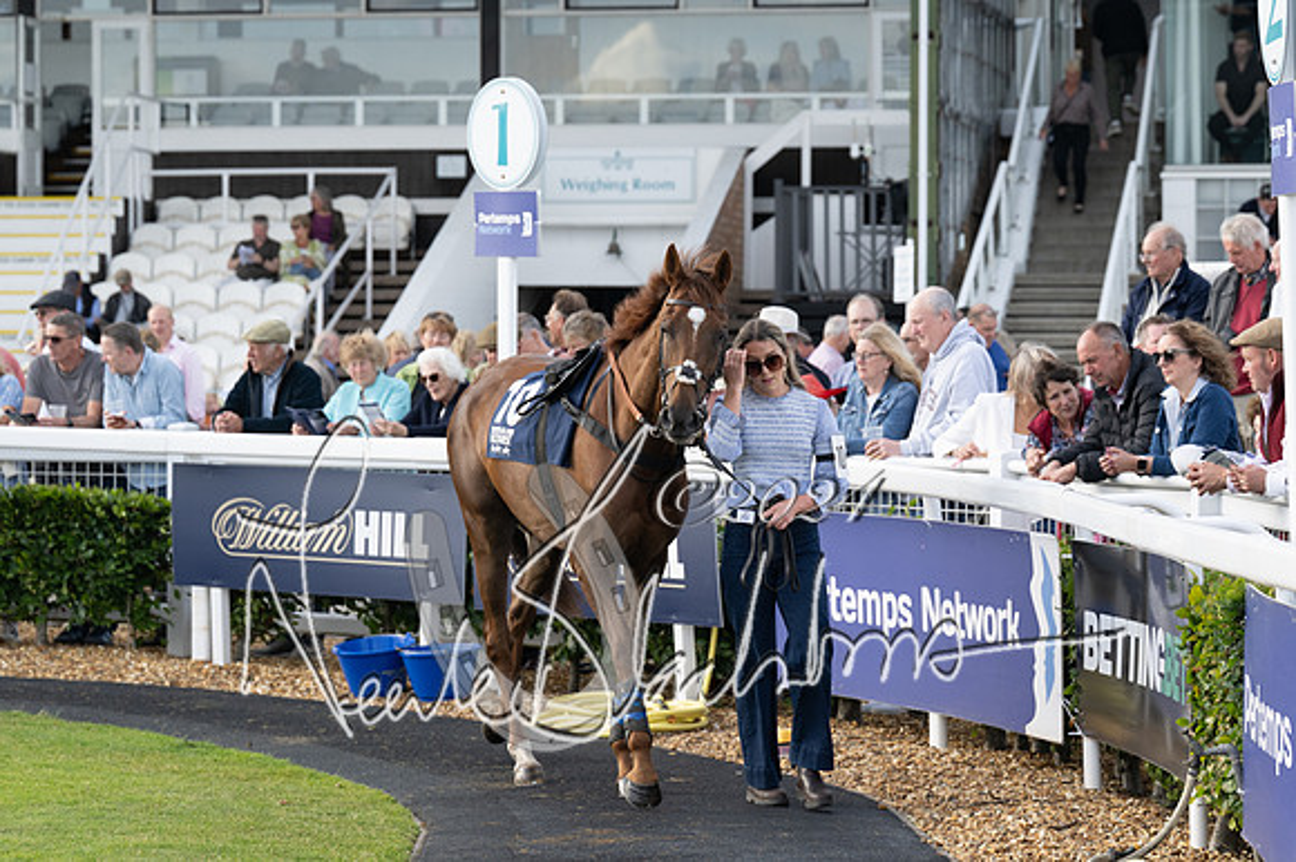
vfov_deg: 10.8
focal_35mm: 127
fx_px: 4569
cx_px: 648
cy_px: 431
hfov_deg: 16.1
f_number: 4
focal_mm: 85
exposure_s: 1/800
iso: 400
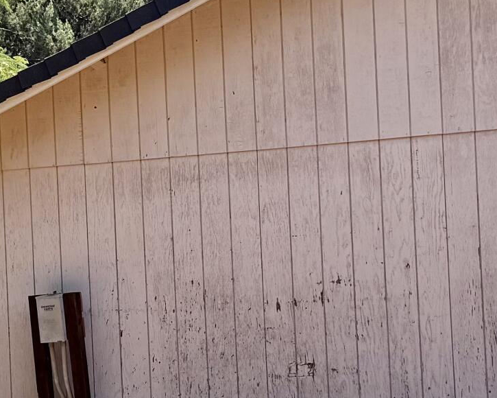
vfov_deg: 15.8
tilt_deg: +2.3
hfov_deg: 19.5
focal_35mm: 97
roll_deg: +2.3
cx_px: 95
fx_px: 1427
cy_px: 308
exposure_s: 1/2445
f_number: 1.78
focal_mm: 6.76
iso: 80
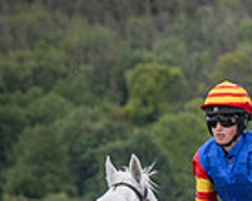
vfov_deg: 2.6
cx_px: 465
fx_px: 4446
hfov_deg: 3.2
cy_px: 432
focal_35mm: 597
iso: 400
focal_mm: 70
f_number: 4
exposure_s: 1/2000
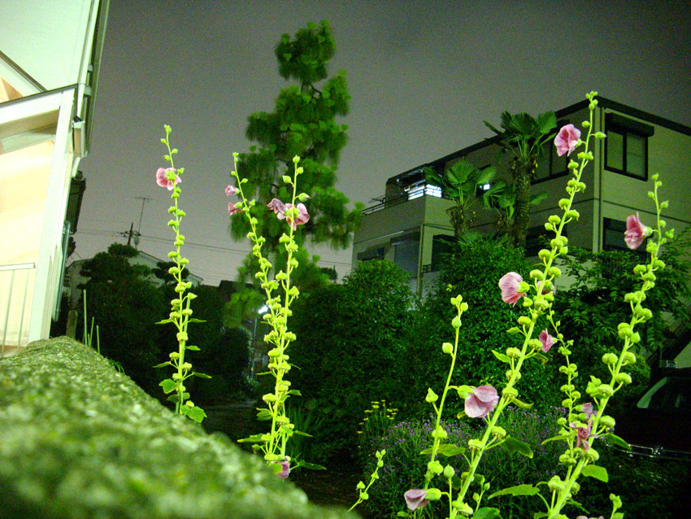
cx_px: 346
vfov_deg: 38.7
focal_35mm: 37
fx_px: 739
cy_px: 260
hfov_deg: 50.1
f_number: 2.8
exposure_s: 2.6
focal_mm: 6.2
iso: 400
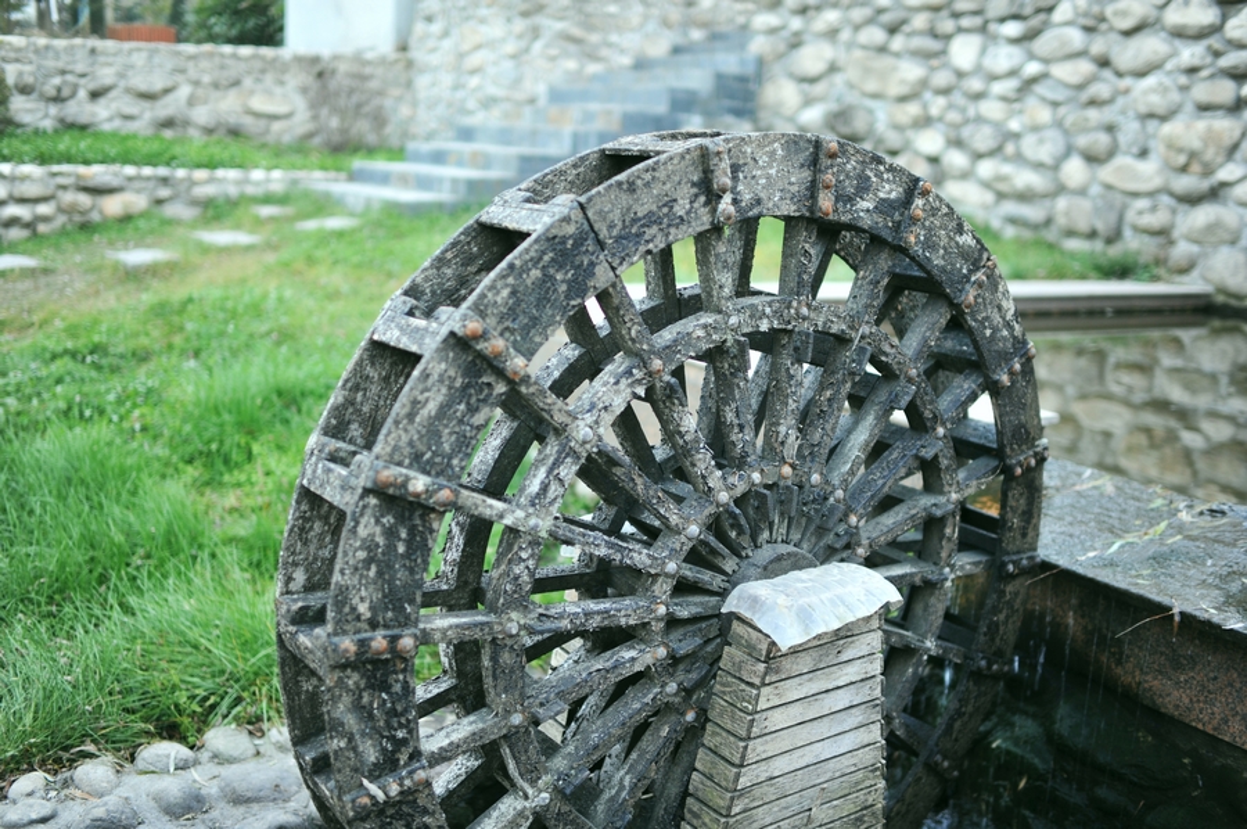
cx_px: 624
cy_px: 414
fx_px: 1211
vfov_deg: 37.8
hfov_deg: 54.5
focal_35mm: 35
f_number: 1.6
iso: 400
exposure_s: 1/60
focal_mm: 35
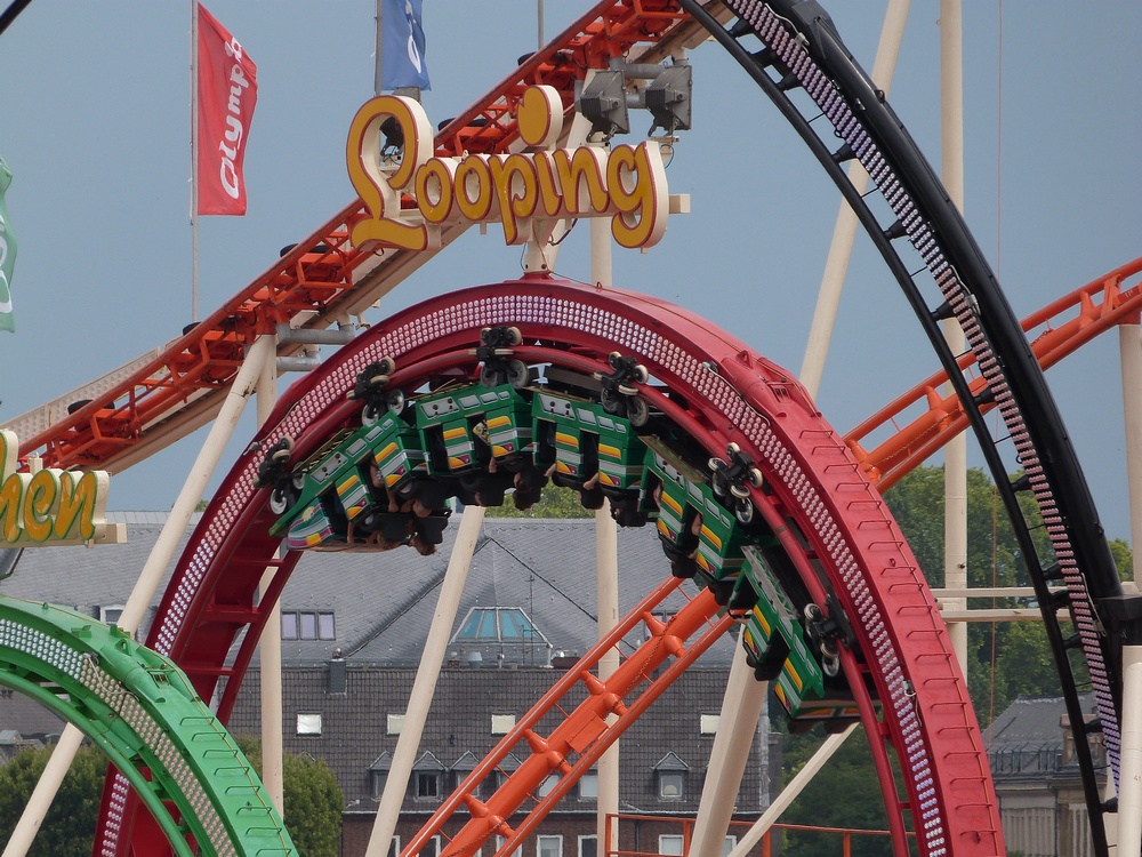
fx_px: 19794
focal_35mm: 600
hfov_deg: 3.3
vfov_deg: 2.5
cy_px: 428
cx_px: 571
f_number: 5.6
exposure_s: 1/500
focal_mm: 108
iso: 100
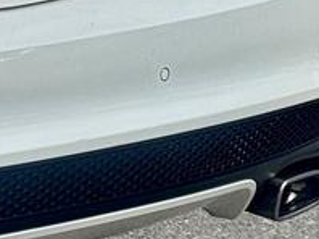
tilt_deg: -8.3
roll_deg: +1.6
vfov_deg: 4.7
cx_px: -478
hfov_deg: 6.1
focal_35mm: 311
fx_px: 2863
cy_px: -171
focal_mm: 6.76
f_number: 1.78
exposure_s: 1/10526
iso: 64
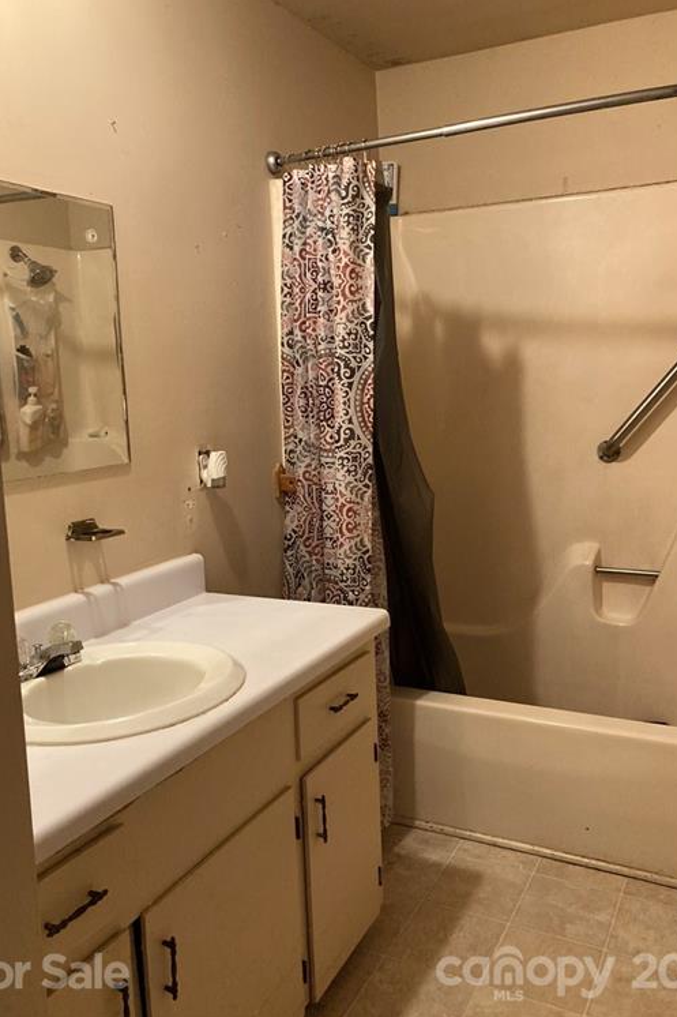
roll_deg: +2.2
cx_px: 347
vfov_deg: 61.9
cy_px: 498
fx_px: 847
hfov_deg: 43.6
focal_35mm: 30
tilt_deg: -5.7
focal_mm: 3.99
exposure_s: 1/40
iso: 320
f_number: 1.8
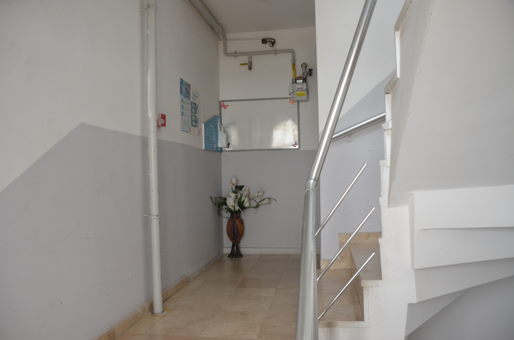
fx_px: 427
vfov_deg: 43.4
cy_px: 170
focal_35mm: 30
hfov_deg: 62.0
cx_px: 257
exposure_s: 1/60
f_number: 4
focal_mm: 20
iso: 400
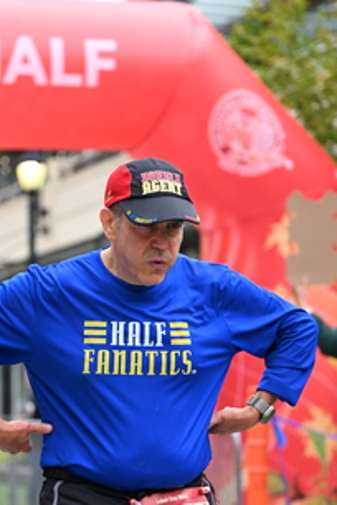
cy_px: 320
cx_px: 125
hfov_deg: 10.9
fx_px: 1769
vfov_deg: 16.2
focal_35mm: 126
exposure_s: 1/2000
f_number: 2.8
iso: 640
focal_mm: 70
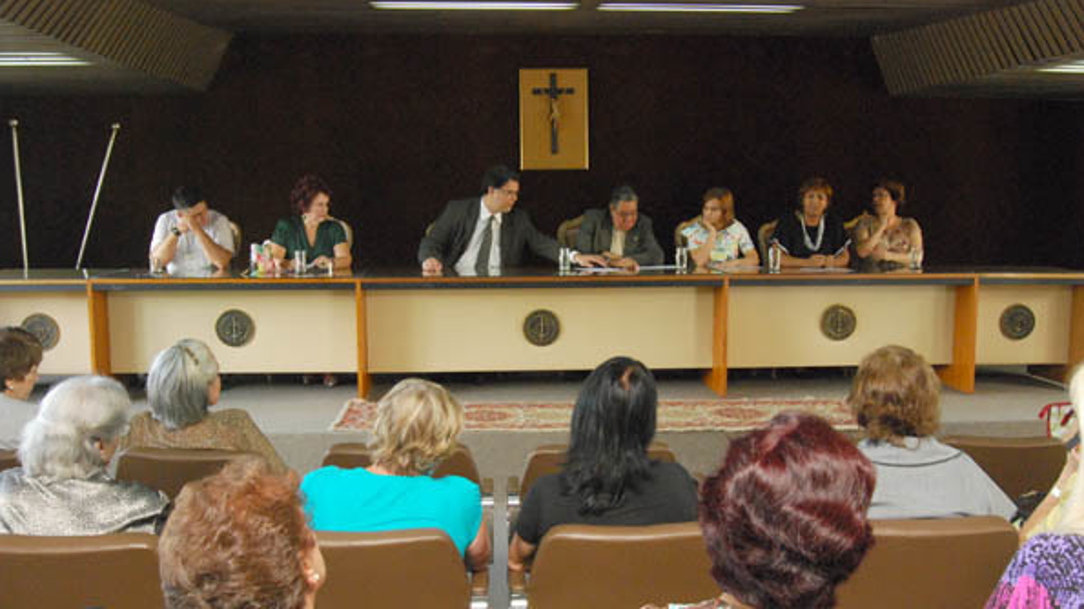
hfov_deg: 54.6
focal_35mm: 37
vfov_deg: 32.3
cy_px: 348
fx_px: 1049
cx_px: 545
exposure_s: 1/60
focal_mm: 23
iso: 1600
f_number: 8
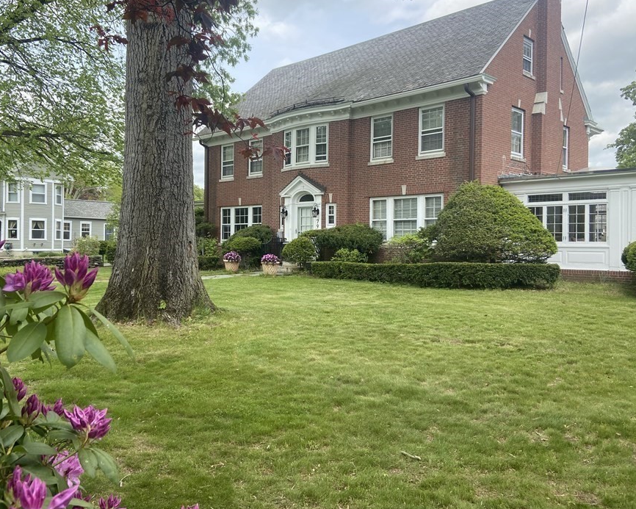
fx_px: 565
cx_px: 274
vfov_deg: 48.5
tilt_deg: +0.0
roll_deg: -1.2
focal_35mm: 30
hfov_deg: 58.5
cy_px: 244
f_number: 1.8
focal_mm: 4.25
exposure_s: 1/738
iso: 32
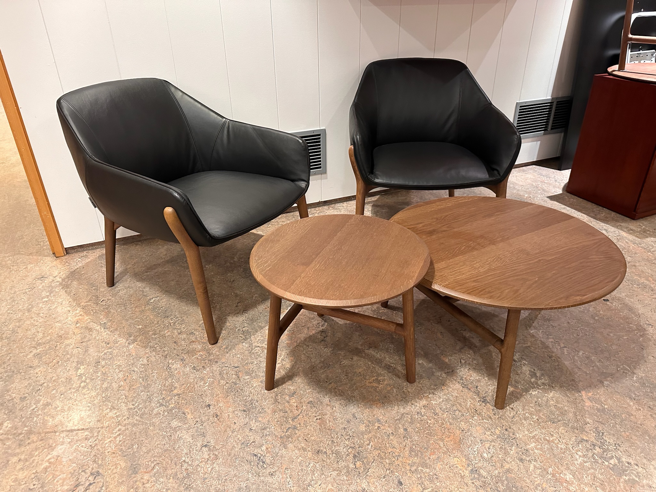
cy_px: 246
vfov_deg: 56.8
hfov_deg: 71.6
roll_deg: +0.6
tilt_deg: -28.1
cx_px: 328
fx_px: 455
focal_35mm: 24
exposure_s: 1/50
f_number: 1.78
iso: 500
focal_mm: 6.86
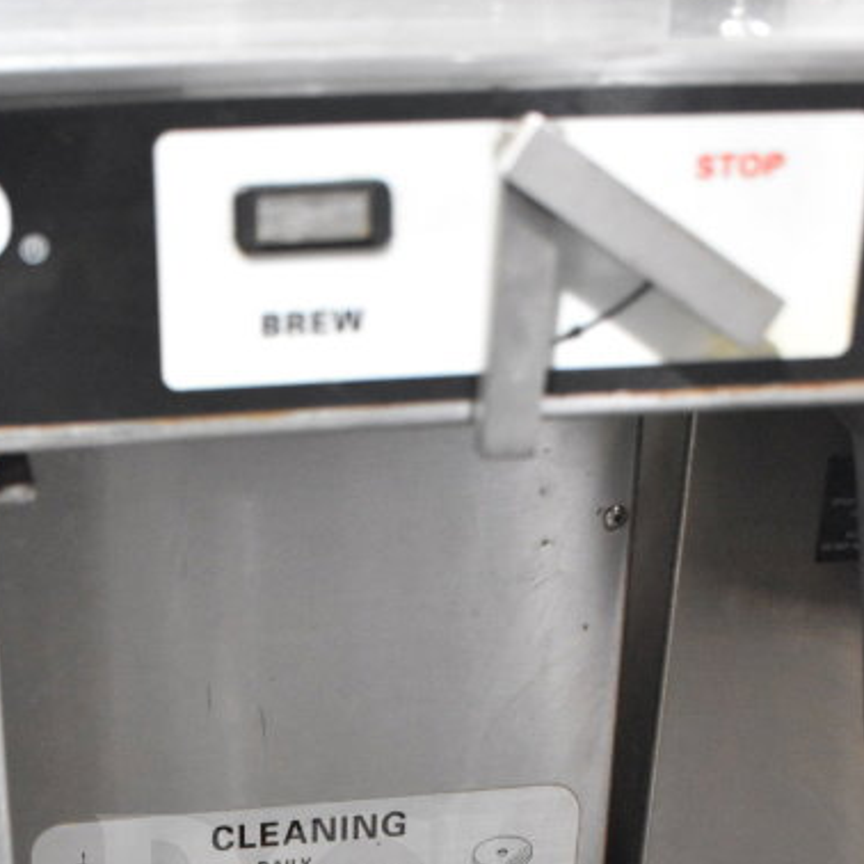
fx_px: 2006
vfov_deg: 22.6
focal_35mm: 71
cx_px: 299
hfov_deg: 24.2
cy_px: 995
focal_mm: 23
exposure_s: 1/100
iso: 6400
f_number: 5
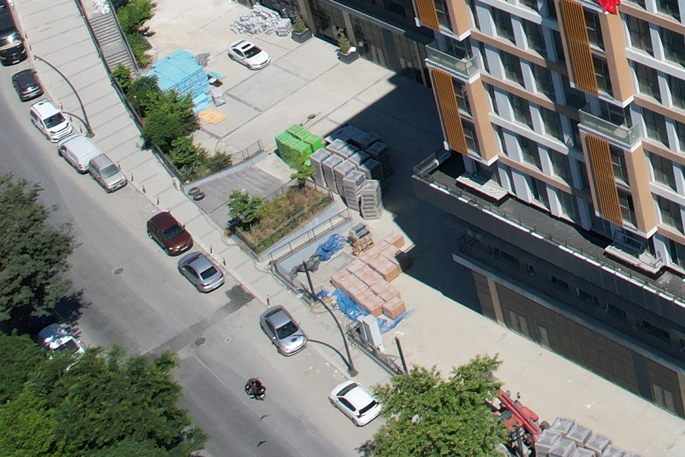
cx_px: 1075
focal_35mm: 83
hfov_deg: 20.4
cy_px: -356
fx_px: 1579
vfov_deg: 14.5
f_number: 2.8
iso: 100
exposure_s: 1/2500
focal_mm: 8.38
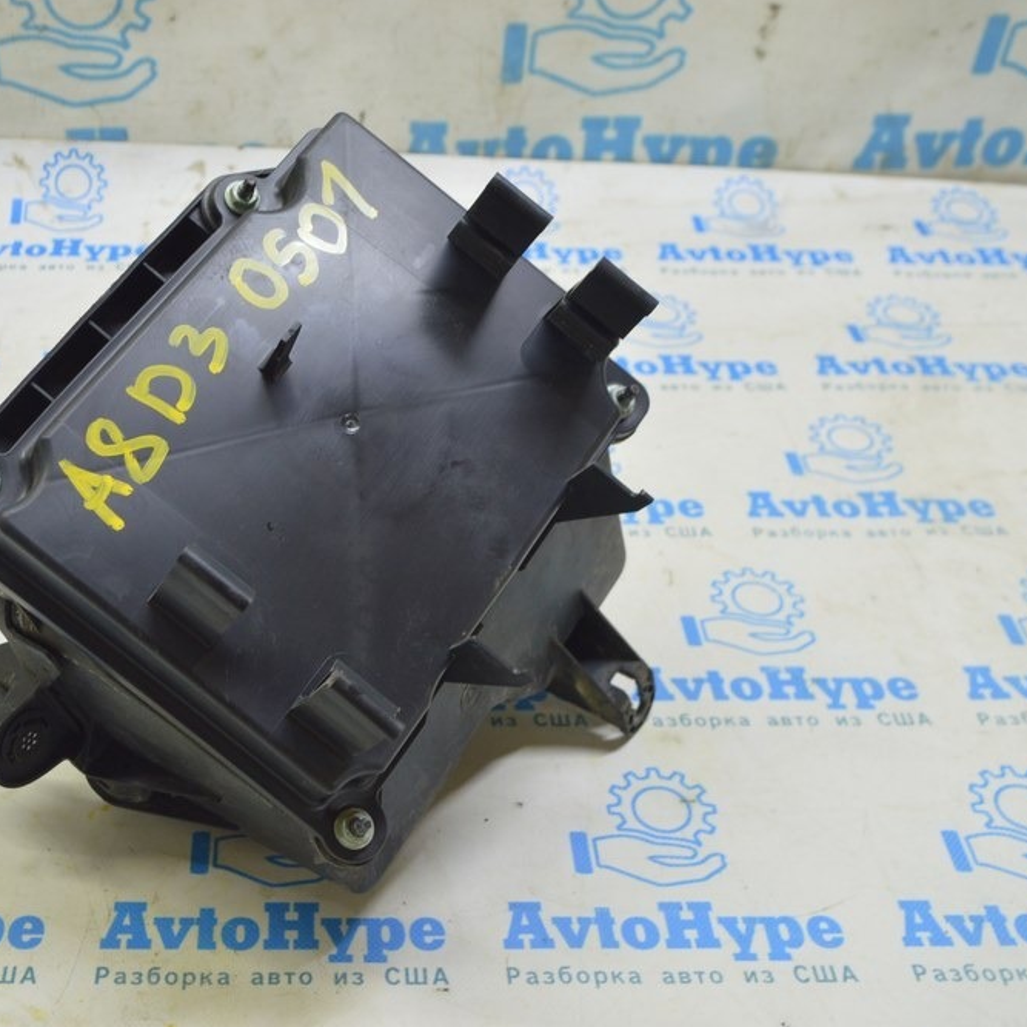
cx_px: 286
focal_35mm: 43
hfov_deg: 38.4
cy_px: 517
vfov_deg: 39.2
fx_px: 1443
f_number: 5.6
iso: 400
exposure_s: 1/20
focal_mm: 22
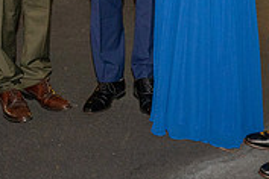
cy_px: -104
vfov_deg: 10.8
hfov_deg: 16.9
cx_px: 116
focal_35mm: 121
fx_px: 904
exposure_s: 1/200
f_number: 4
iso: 1250
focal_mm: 37
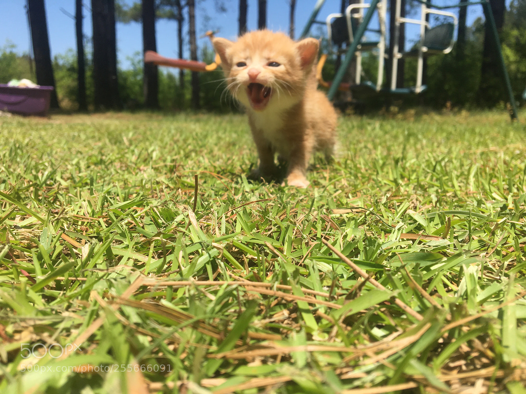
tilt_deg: -9.9
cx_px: 263
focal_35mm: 29
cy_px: 197
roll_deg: -0.7
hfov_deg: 61.7
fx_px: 441
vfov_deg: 48.2
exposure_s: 1/1451
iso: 25
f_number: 2.2
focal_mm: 4.15
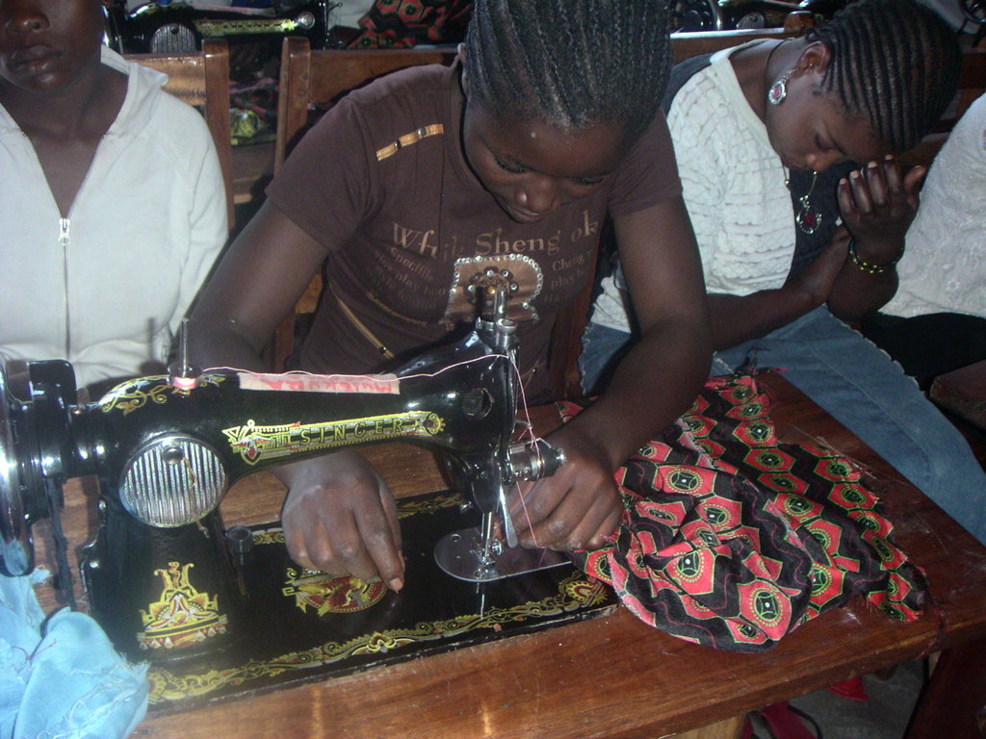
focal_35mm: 38
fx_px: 1082
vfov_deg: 37.7
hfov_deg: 49.0
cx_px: 493
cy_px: 370
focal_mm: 6
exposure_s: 1/50
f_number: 2.8
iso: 160
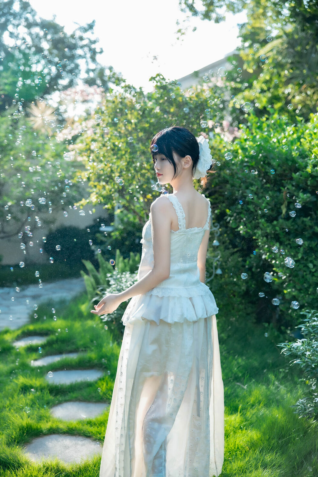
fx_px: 636
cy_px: 238
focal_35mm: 48
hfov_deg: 28.1
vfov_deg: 41.1
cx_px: 159
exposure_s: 1/320
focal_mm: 48
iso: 200
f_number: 2.8
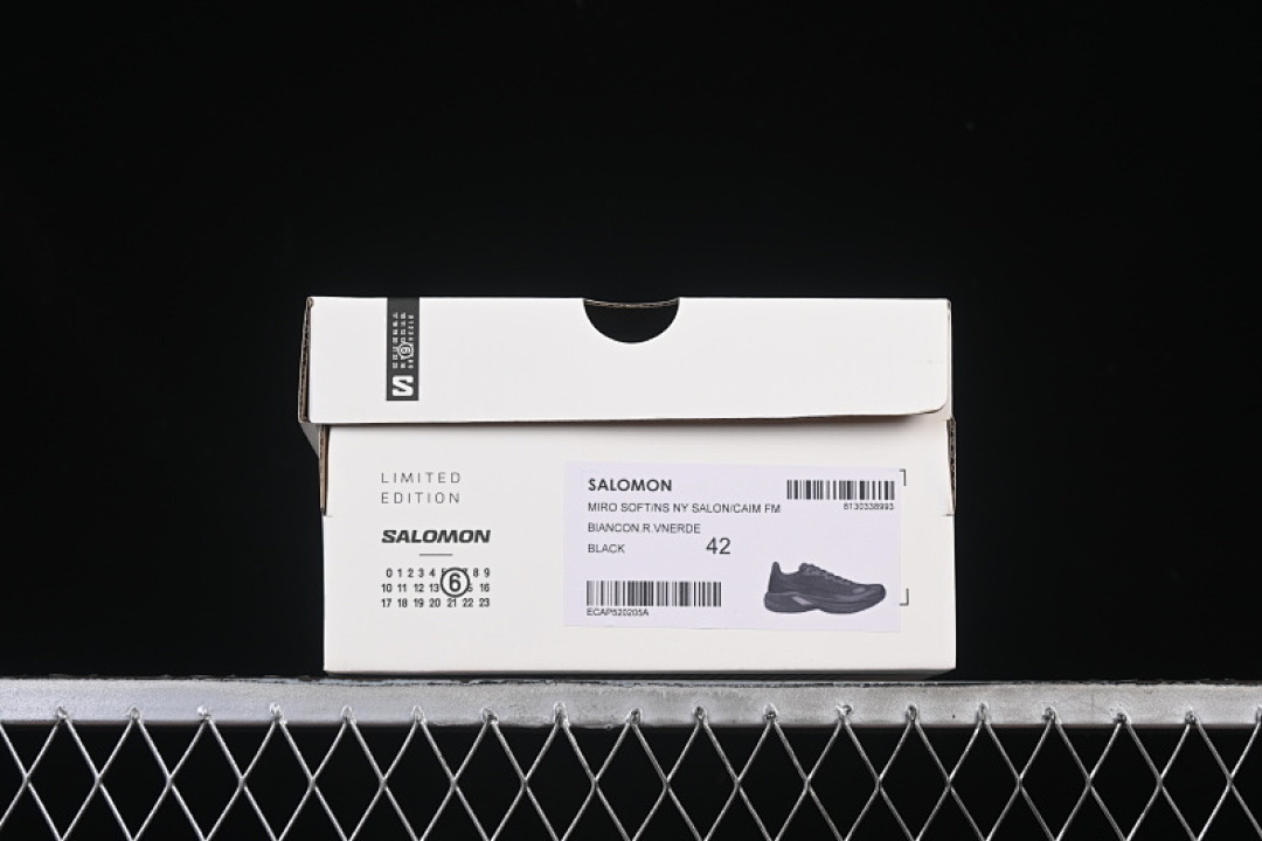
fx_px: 2629
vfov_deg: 18.2
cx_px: 631
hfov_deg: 27.0
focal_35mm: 75
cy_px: 420
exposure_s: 1/80
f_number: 8
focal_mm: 50
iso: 160
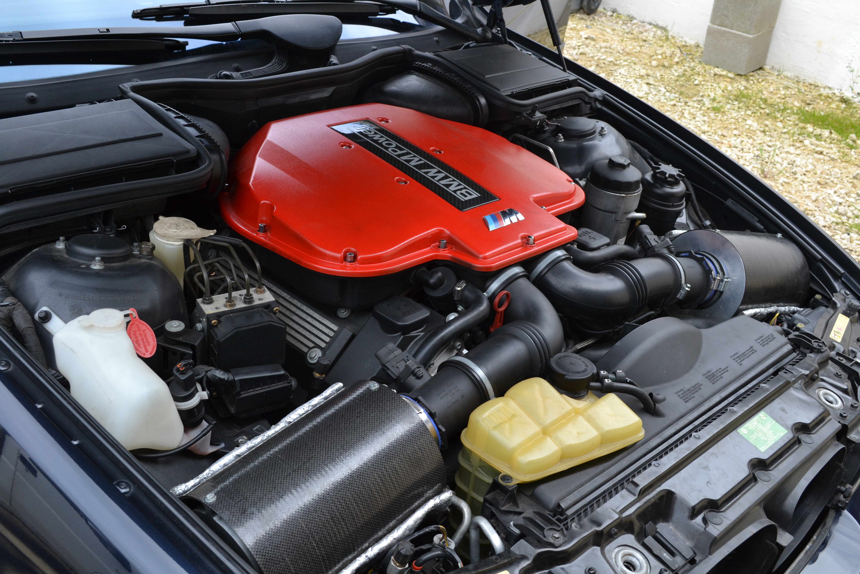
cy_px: 287
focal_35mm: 39
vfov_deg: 34.2
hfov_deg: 49.6
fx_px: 932
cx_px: 430
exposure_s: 1/125
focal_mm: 26
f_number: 8
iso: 320
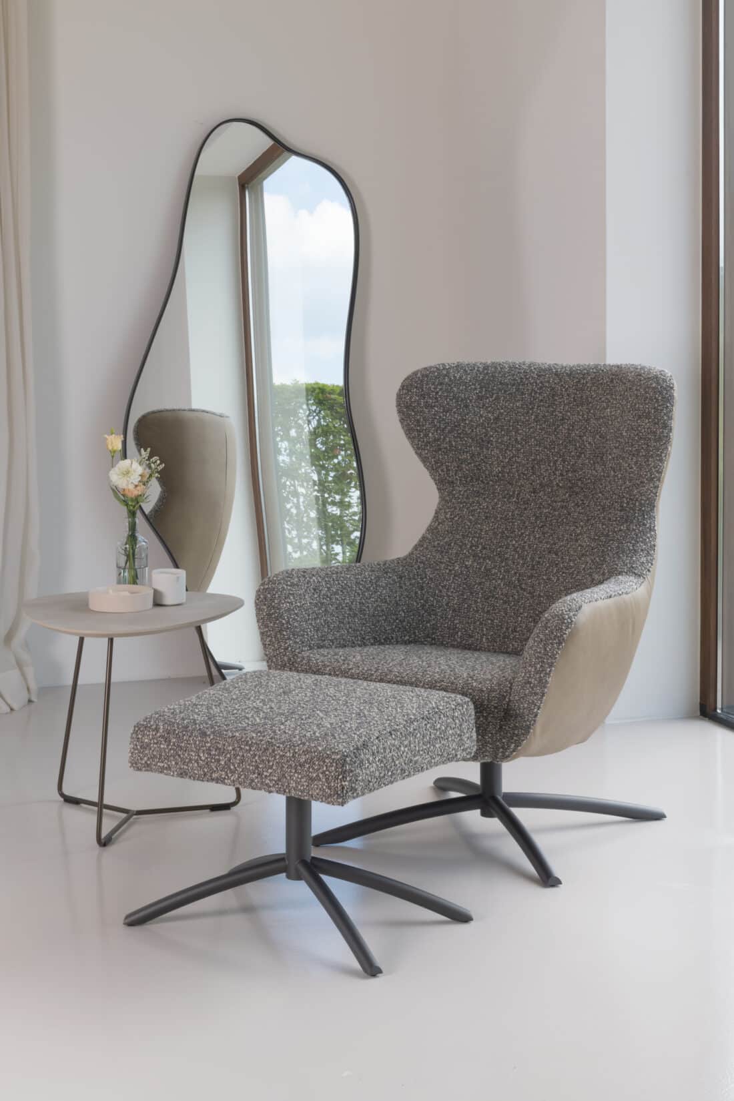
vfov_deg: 33.4
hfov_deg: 22.6
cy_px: 550
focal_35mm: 60
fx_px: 1835
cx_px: 367
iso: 200
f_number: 22
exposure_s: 1/20
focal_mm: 60
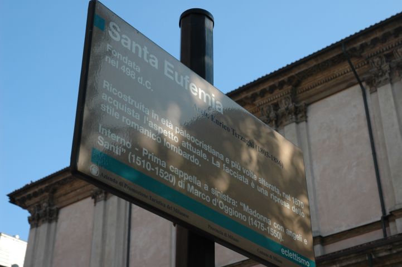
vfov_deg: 20.6
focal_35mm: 66
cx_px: 201
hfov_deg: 30.5
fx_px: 737
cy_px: 134
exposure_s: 1/160
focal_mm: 44
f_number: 9
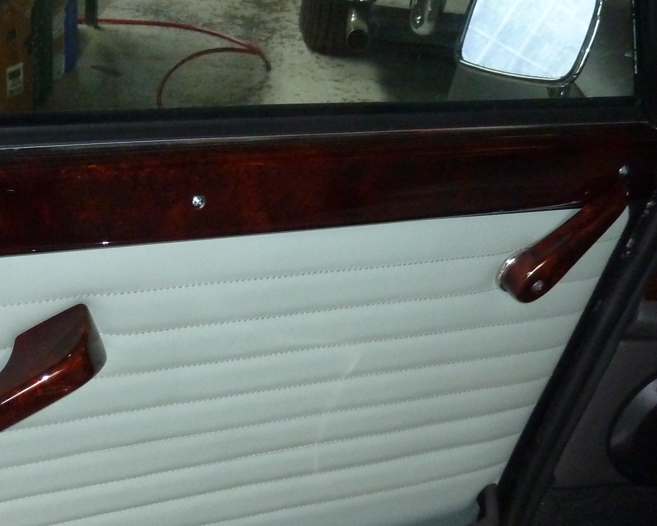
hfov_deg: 36.2
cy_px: 453
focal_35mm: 50
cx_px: 140
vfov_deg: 29.3
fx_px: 972
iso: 400
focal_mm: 4.1
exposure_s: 1/30
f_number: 3.3
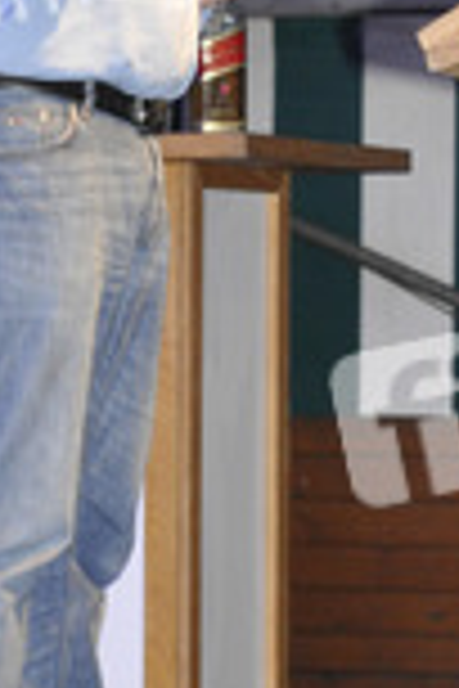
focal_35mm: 215
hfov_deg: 6.4
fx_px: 4117
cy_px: 175
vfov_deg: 9.5
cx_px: 155
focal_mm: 55
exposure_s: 1/60
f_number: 6.3
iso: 1000
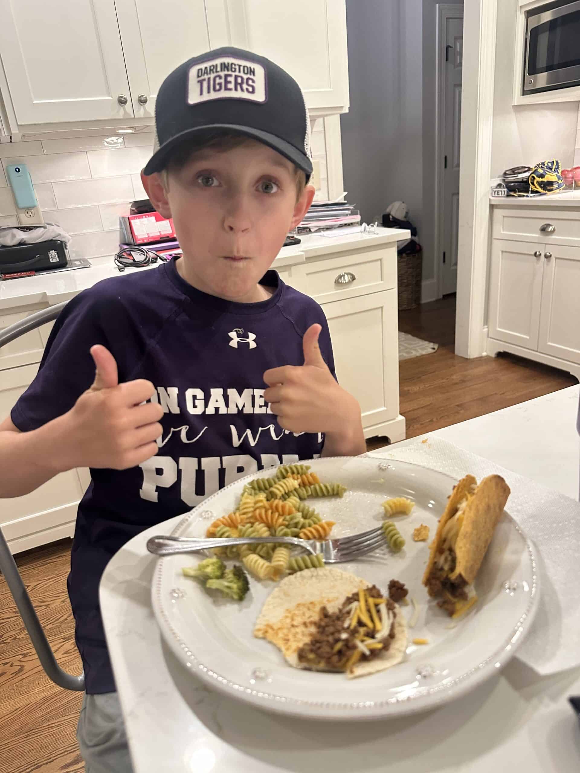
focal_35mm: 24
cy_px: 386
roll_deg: +5.3
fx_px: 536
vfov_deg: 71.6
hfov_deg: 56.8
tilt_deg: -21.2
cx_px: 290
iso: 400
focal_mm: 6.86
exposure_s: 1/60
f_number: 1.78
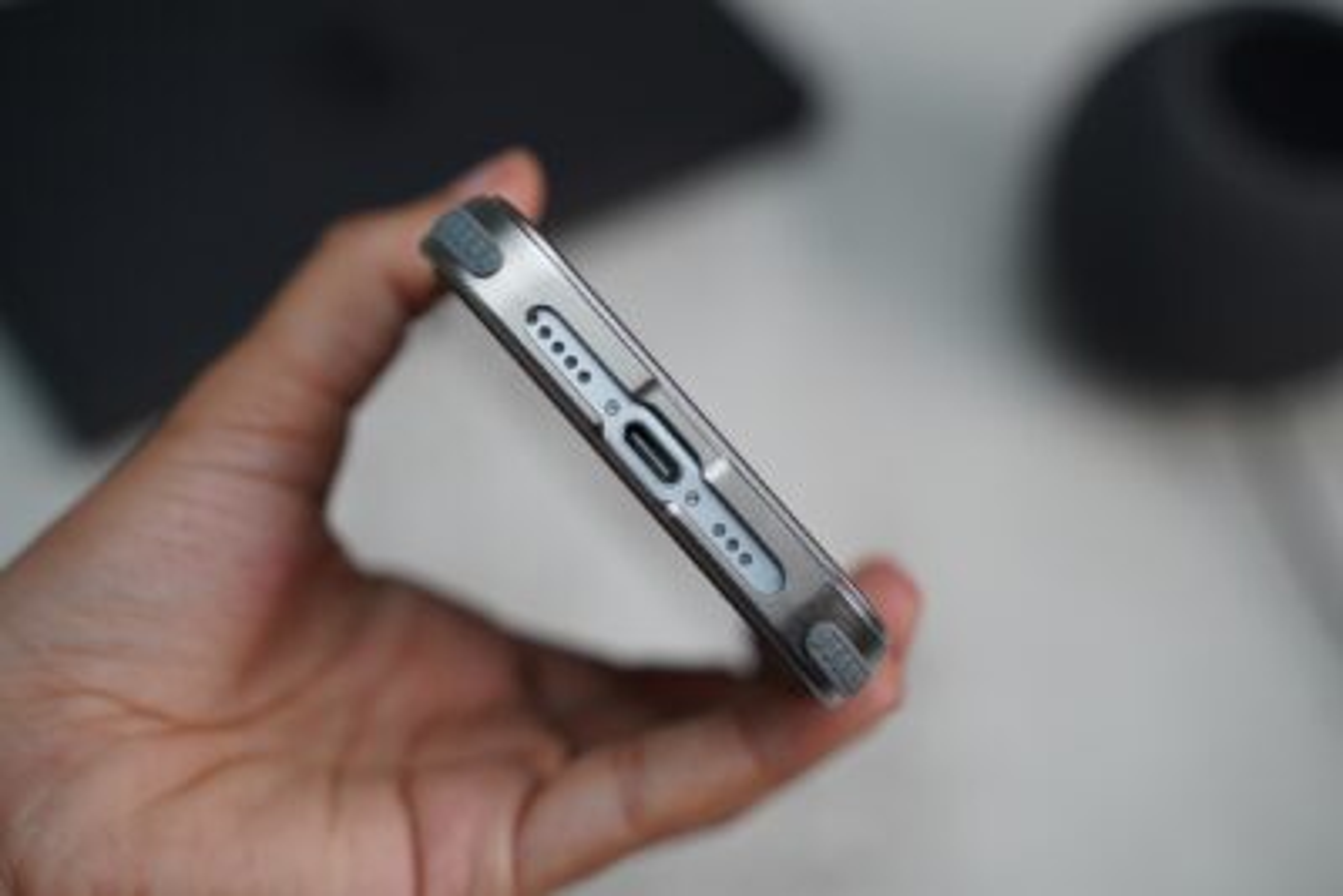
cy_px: 448
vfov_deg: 21.9
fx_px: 2314
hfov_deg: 32.4
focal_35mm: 62
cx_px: 672
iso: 640
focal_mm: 62
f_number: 4
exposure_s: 1/80
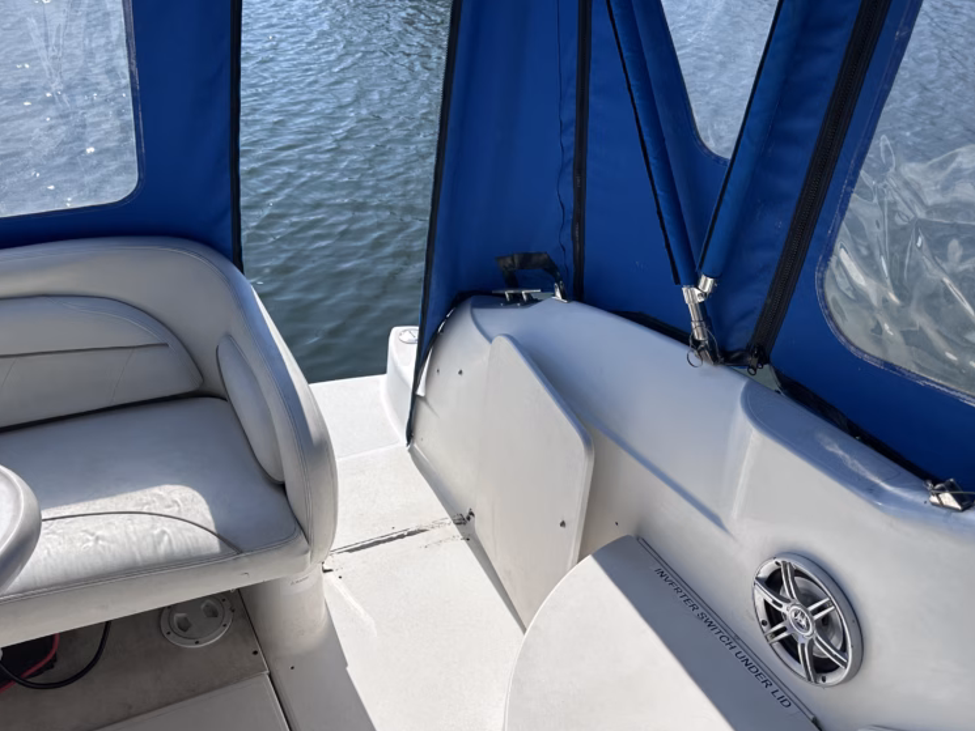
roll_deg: -2.5
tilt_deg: -29.9
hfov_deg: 54.6
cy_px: 282
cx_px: 356
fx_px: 930
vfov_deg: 42.7
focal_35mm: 33
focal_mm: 6.86
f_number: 1.78
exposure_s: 1/5263
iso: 80
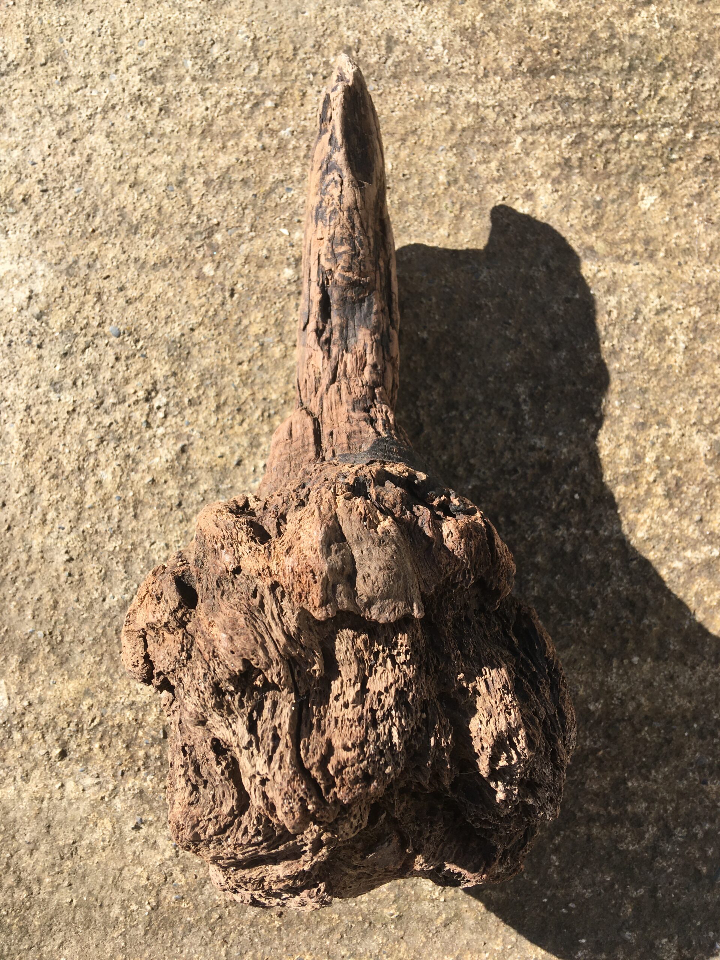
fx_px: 804
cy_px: 480
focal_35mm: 29
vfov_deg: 61.7
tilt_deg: -88.6
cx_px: 360
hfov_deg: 48.2
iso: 25
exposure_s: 1/777
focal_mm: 4.15
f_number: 2.2
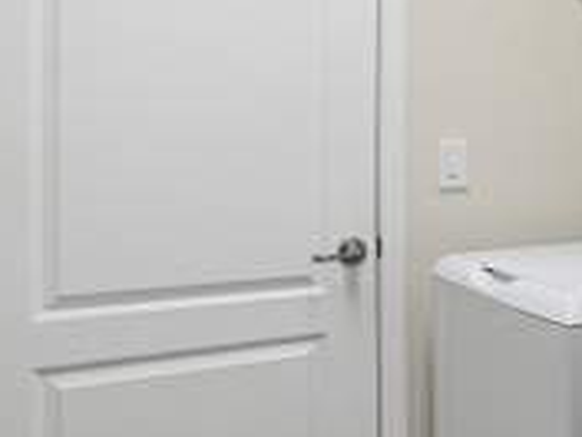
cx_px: 651
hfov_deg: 37.1
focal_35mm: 42
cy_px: 151
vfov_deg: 34.1
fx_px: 706
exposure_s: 1/80
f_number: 9
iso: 200
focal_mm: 16
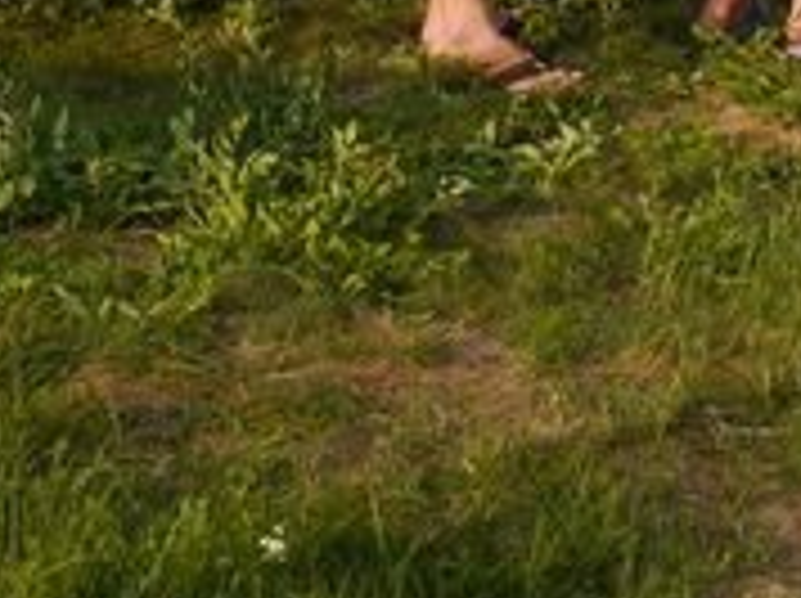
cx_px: 1112
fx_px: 4830
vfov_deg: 7.0
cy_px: -373
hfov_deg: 9.3
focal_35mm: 209
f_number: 8
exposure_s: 1/200
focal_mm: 29
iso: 160
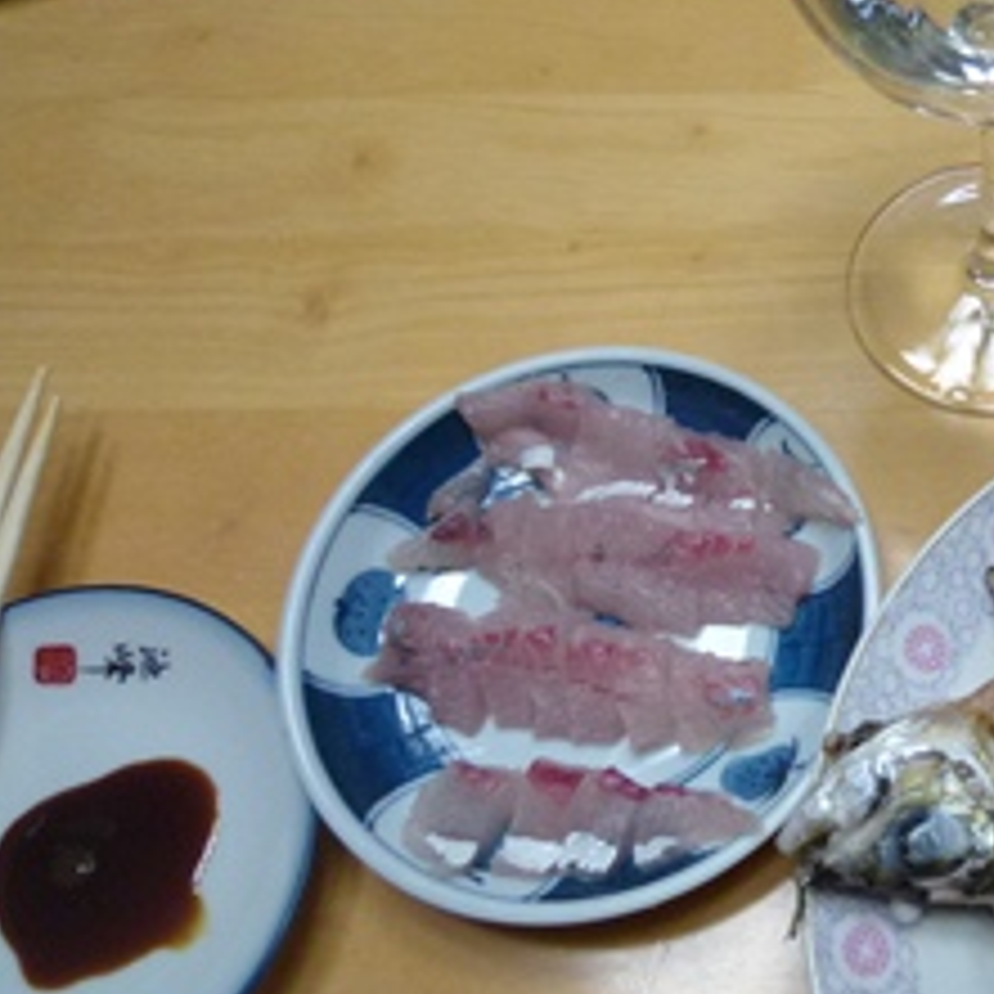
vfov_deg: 39.0
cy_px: 400
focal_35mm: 43
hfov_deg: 35.4
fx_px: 1397
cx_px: 994
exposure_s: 1/60
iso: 200
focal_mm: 4.3
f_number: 2.2
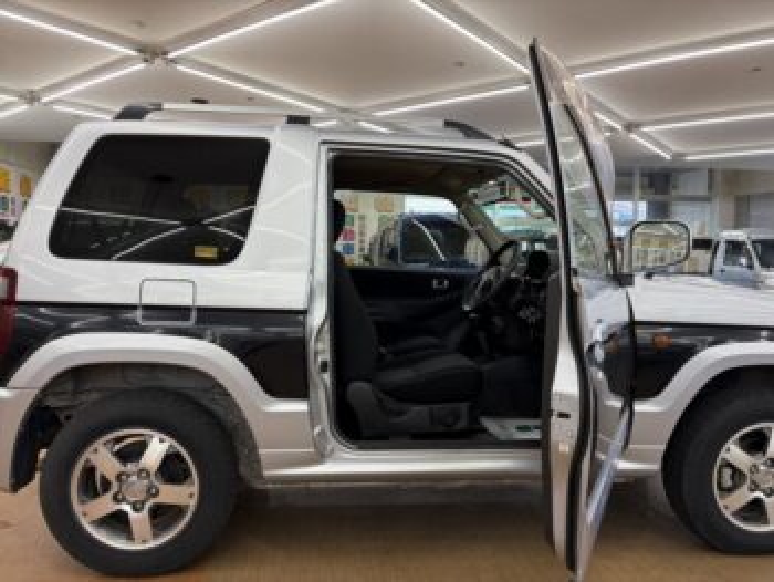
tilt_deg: -1.8
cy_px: 291
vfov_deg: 53.1
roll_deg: -0.2
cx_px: 387
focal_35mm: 26
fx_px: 582
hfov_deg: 67.3
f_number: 1.6
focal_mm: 5.96
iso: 64
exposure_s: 1/100
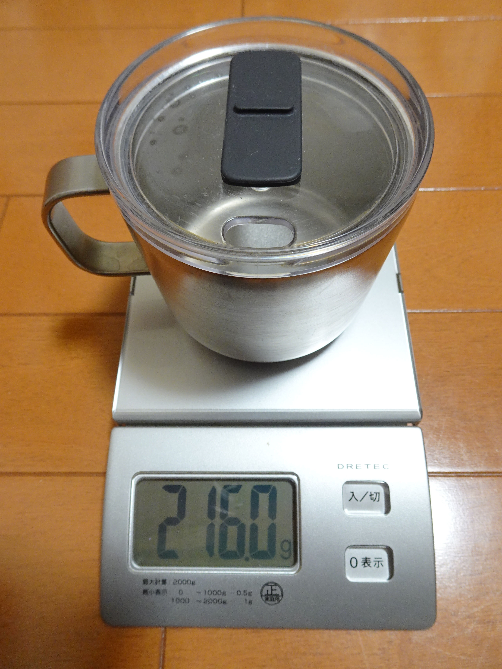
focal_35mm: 24
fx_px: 464
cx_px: 251
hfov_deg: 56.8
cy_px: 334
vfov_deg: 71.6
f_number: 3.5
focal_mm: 4.25
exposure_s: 1/13
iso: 200
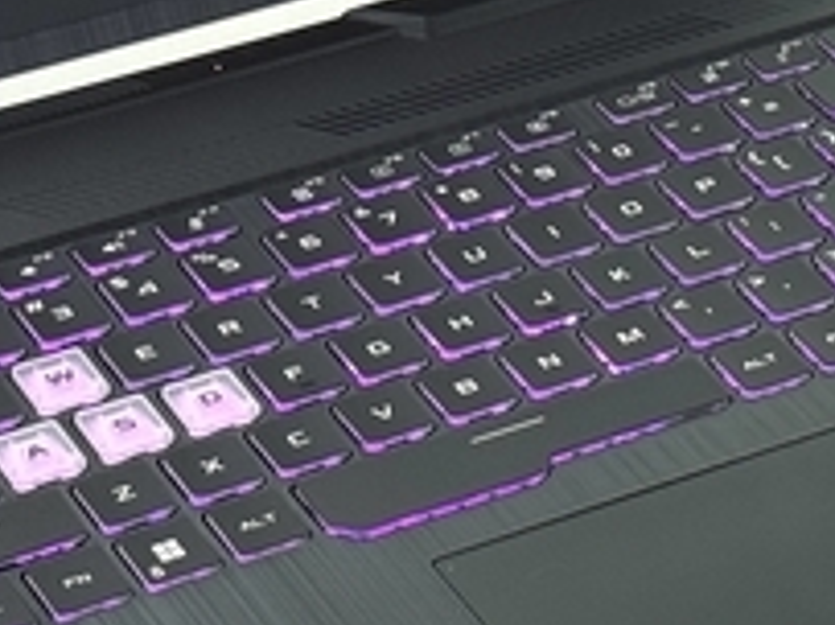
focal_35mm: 189
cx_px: 317
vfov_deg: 7.8
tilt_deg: -29.2
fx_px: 4556
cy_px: -123
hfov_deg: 10.5
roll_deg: +0.2
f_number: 1.78
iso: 50
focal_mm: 6.76
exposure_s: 1/121
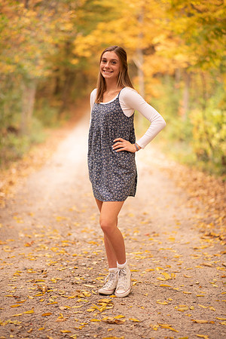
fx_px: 800
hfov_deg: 16.1
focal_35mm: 85
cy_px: 170
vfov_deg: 23.9
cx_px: 113
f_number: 1.8
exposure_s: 1/500
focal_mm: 85
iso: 100
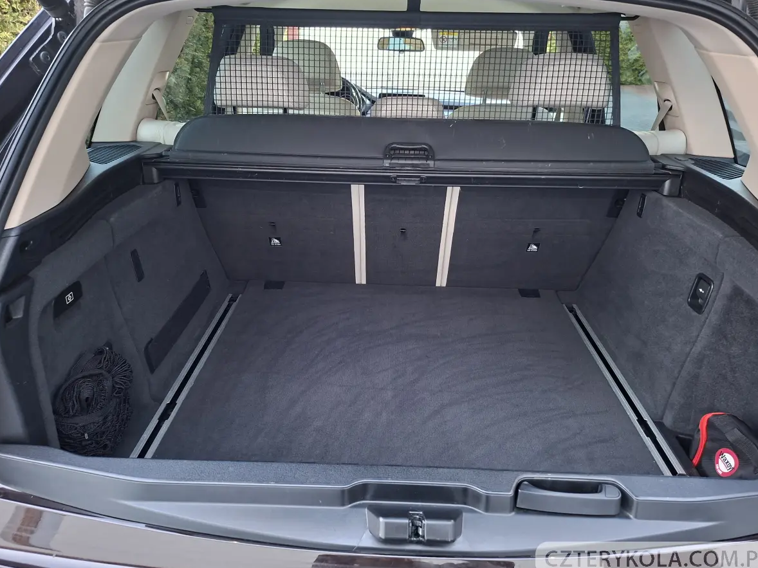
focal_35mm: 25
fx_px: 547
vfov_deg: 54.9
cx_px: 376
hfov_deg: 69.4
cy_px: 278
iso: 250
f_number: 1.8
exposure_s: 1/33
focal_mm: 5.54
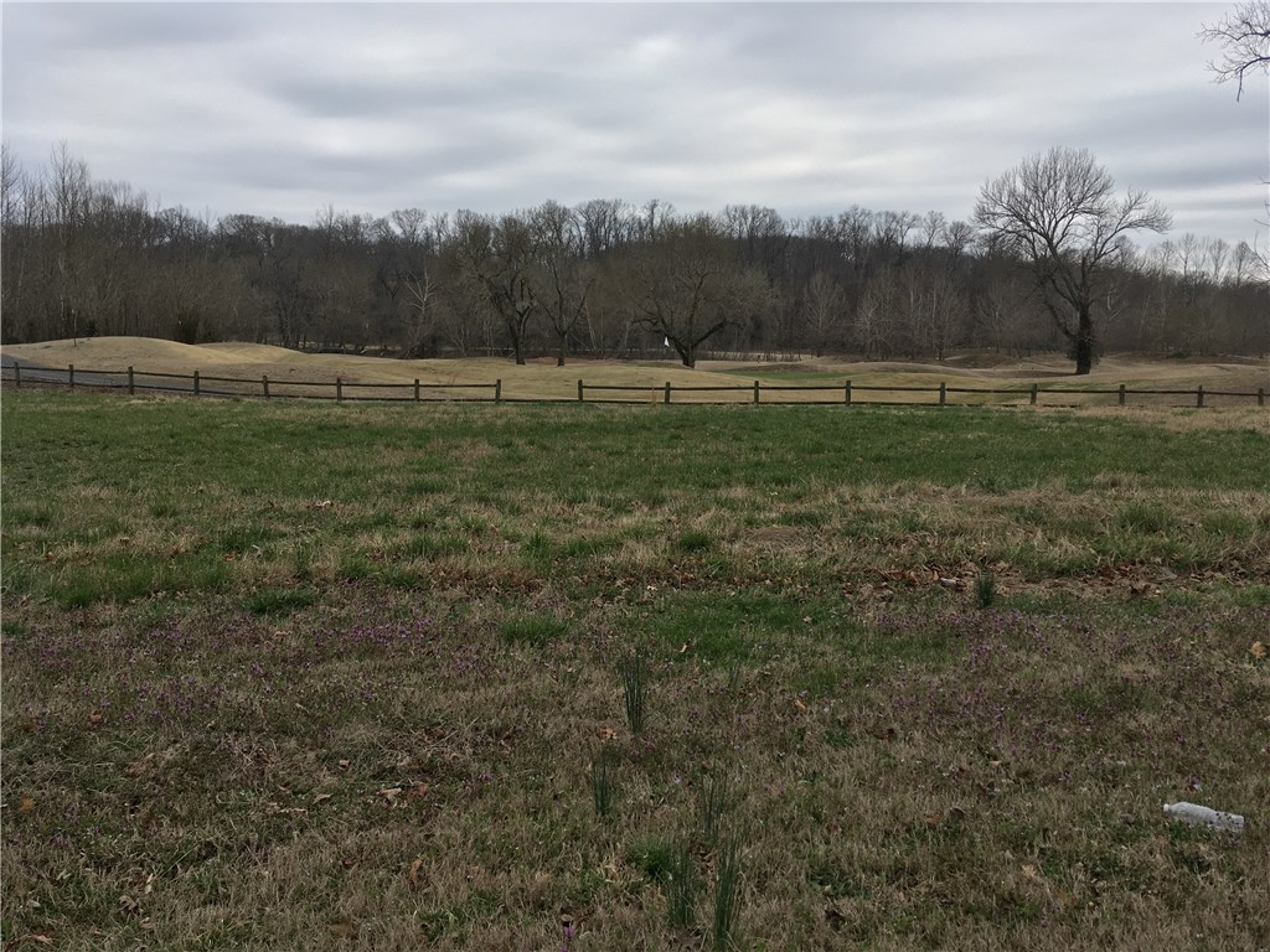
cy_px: 476
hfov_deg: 61.7
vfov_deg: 48.2
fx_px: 1064
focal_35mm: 29
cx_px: 635
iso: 25
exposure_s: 1/999
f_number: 2.2
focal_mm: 4.15
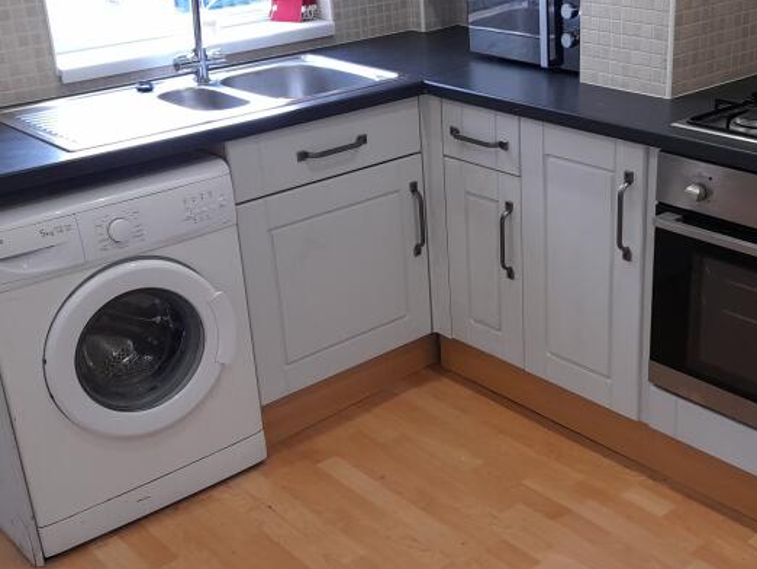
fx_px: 1072
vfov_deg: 29.7
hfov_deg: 38.6
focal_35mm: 49
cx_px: 487
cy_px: 293
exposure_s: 1/50
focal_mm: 4.6
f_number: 2
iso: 100
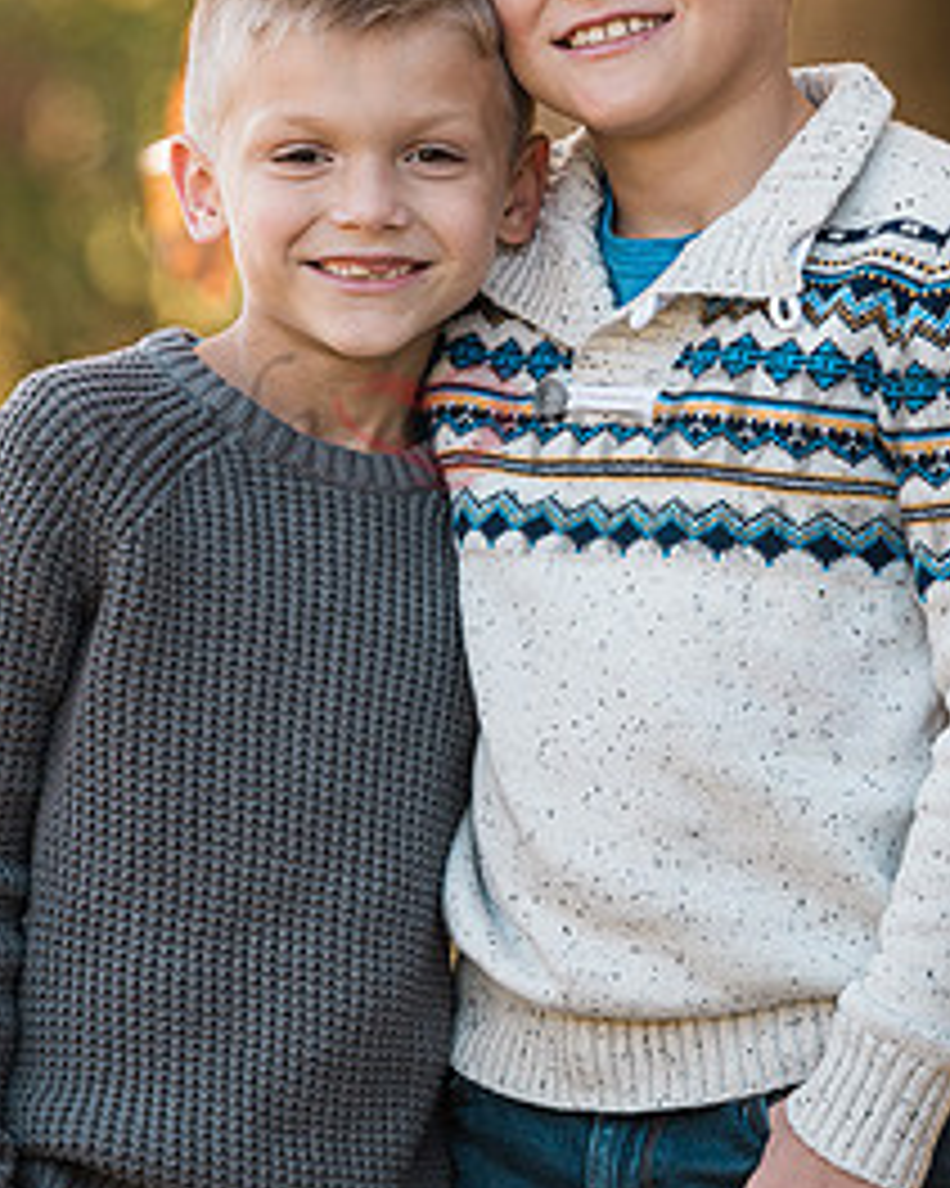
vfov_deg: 8.1
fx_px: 8440
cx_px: 459
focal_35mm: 240
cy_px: 428
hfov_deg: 6.4
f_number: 3.5
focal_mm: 150
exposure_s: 1/640
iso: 500
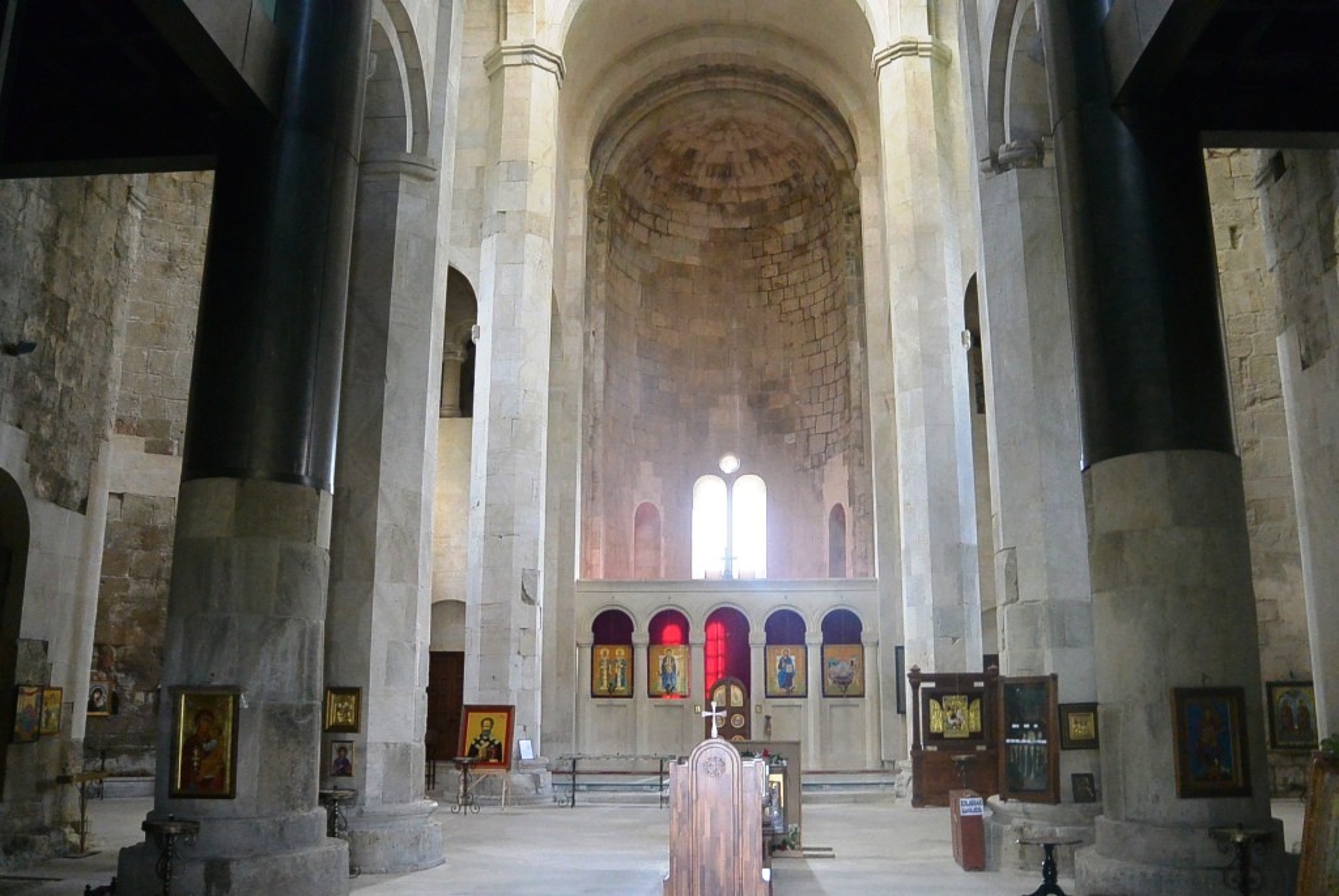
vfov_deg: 45.1
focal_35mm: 29
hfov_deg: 63.6
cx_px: 670
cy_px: 448
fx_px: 1080
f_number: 3.5
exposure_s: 1/60
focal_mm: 11
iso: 1250
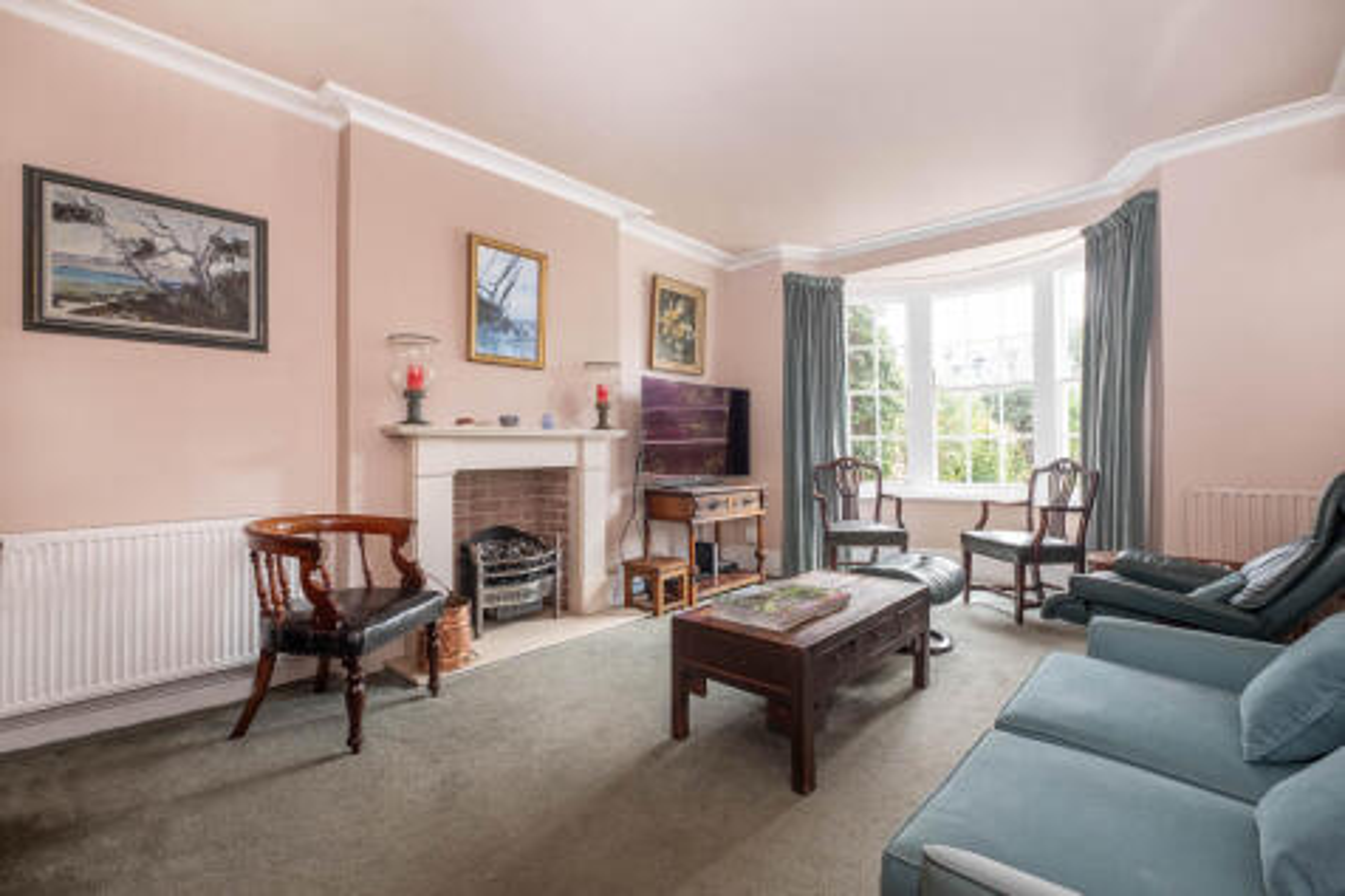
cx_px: 672
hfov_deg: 100.4
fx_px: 560
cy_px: 448
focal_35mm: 15
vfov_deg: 77.3
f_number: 5.6
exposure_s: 1/40
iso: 400
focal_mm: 10
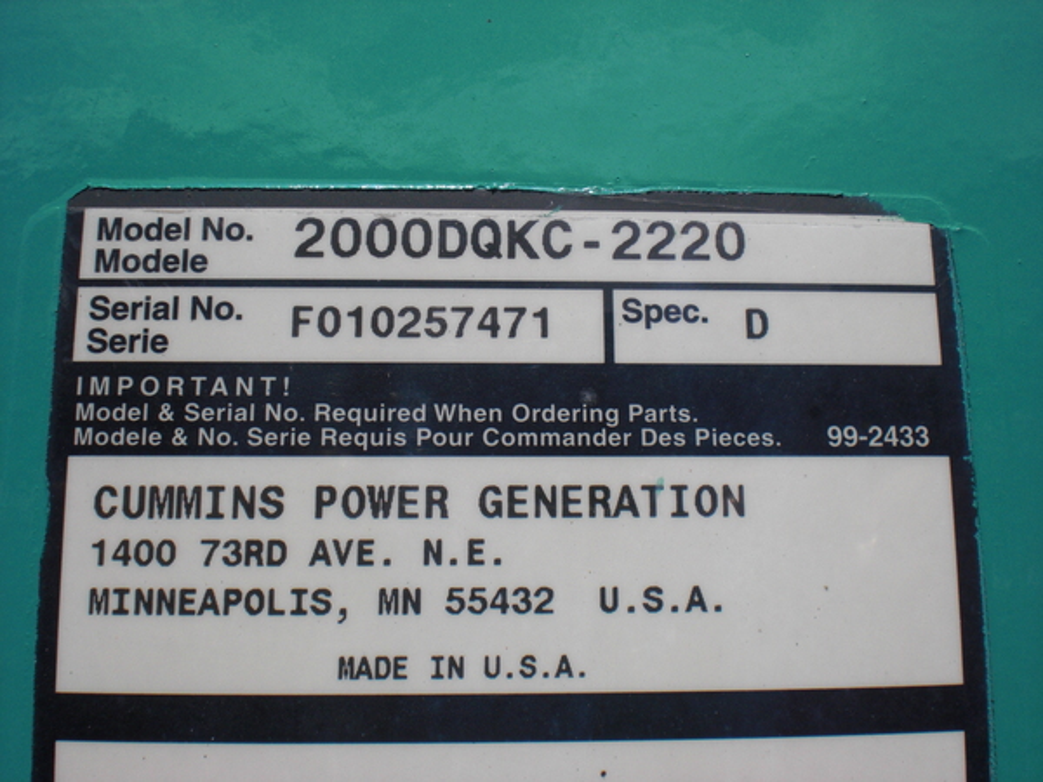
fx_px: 1145
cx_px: 522
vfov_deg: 37.7
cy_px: 391
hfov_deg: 49.0
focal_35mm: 38
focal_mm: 6.3
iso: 64
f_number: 5.6
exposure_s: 1/800
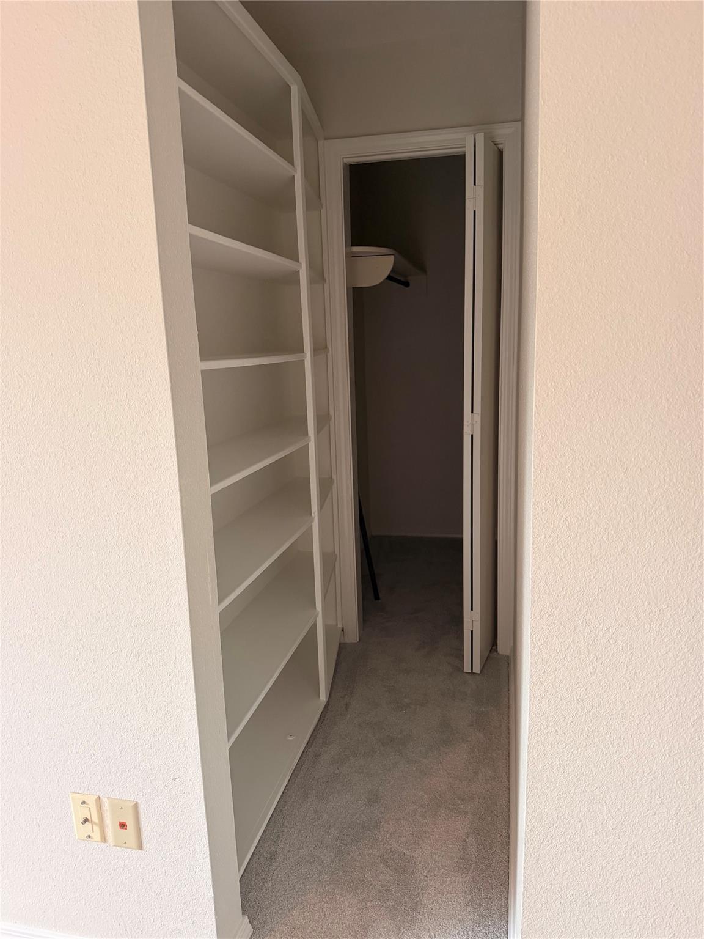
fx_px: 651
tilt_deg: -10.7
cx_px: 352
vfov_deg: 71.6
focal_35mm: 24
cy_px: 470
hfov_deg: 56.8
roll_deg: +1.7
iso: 200
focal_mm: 6.76
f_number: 1.78
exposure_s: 1/60
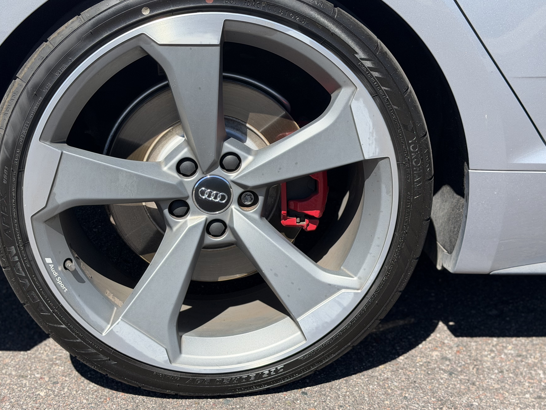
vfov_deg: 26.6
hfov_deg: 34.9
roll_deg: -3.0
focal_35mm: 55
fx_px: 867
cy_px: 197
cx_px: 235
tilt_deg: -16.4
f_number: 1.78
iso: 100
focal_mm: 6.76
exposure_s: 1/2976
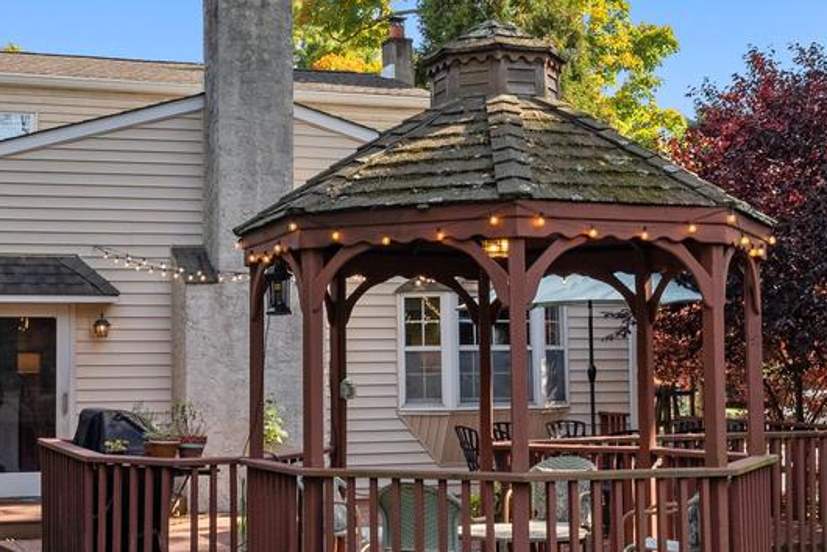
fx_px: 1333
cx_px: 295
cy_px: 268
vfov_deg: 23.4
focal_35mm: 58
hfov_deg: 34.2
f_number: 11
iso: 800
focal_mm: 30
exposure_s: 1/250
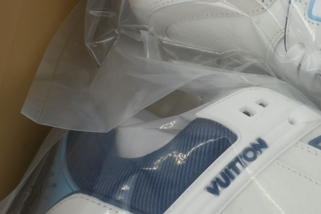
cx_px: 379
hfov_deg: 24.1
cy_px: 141
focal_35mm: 77
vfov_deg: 17.7
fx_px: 686
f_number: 13
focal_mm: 29
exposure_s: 1/100
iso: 400
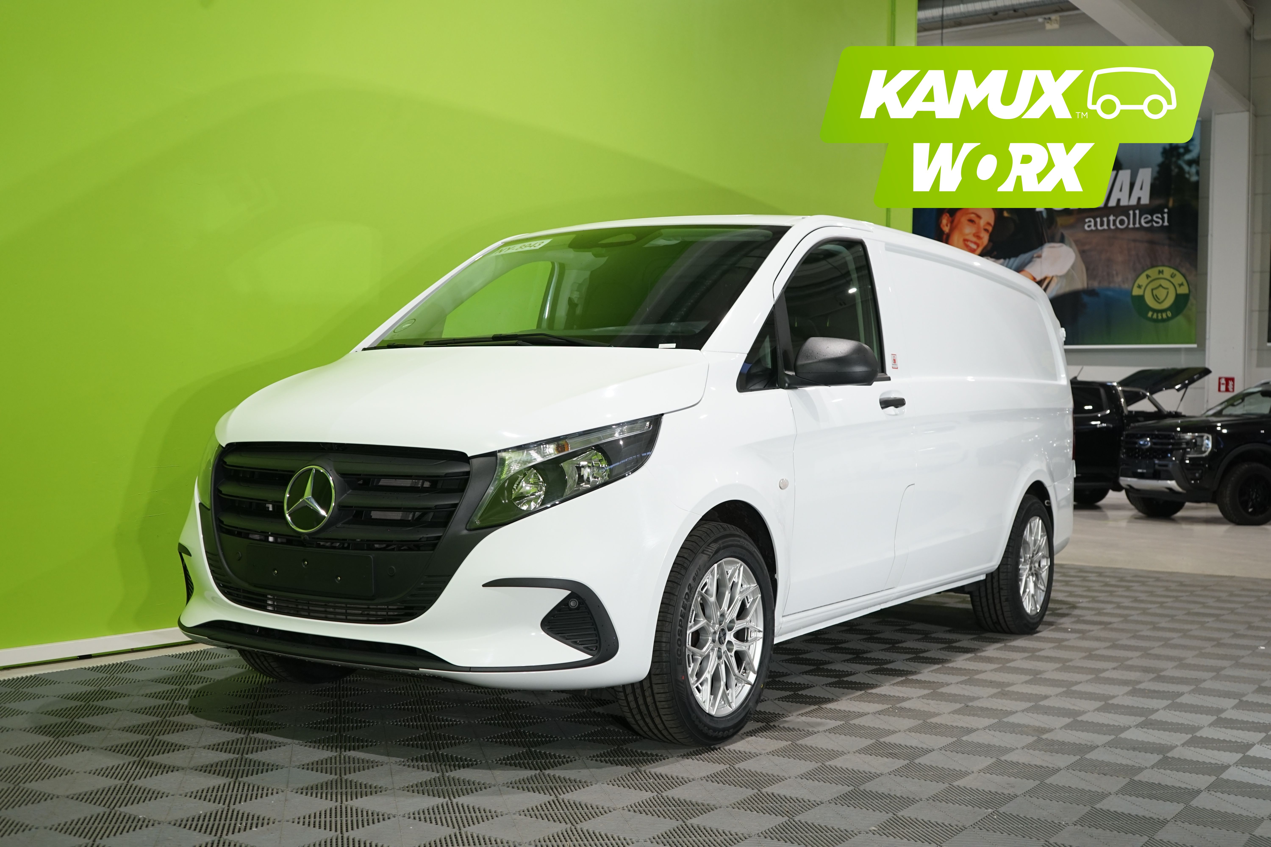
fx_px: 1377
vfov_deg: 34.2
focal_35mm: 39
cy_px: 424
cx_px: 636
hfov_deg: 49.6
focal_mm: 39
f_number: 5.6
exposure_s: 1/30
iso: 800
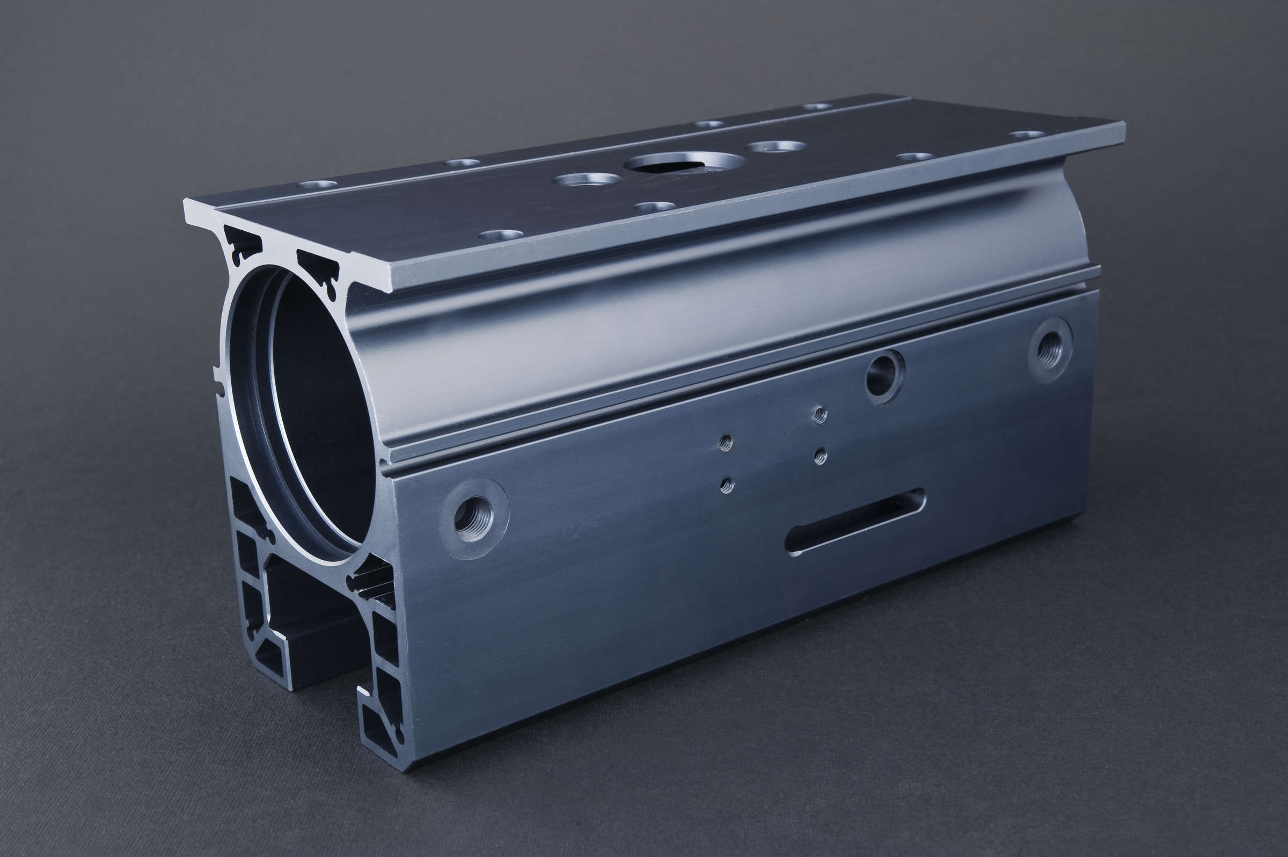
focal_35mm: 52
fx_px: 1859
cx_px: 644
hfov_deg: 38.2
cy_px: 428
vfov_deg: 26.0
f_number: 18
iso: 200
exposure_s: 8
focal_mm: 52
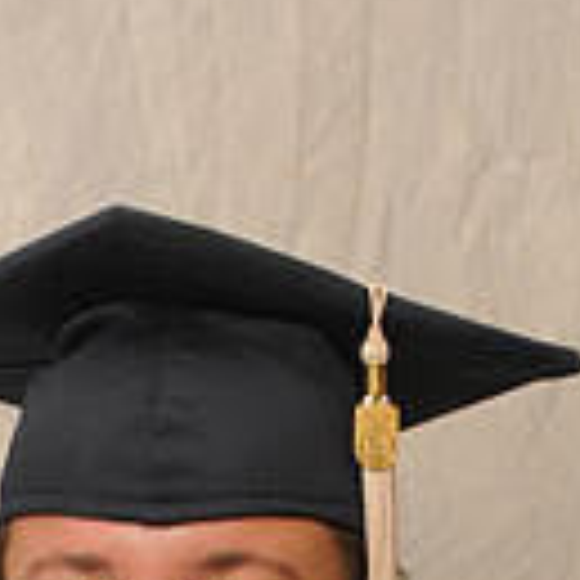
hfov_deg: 7.6
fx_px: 4341
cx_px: 101
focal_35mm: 229
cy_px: 1052
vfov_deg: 7.4
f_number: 5.6
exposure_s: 1/40
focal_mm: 40
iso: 200
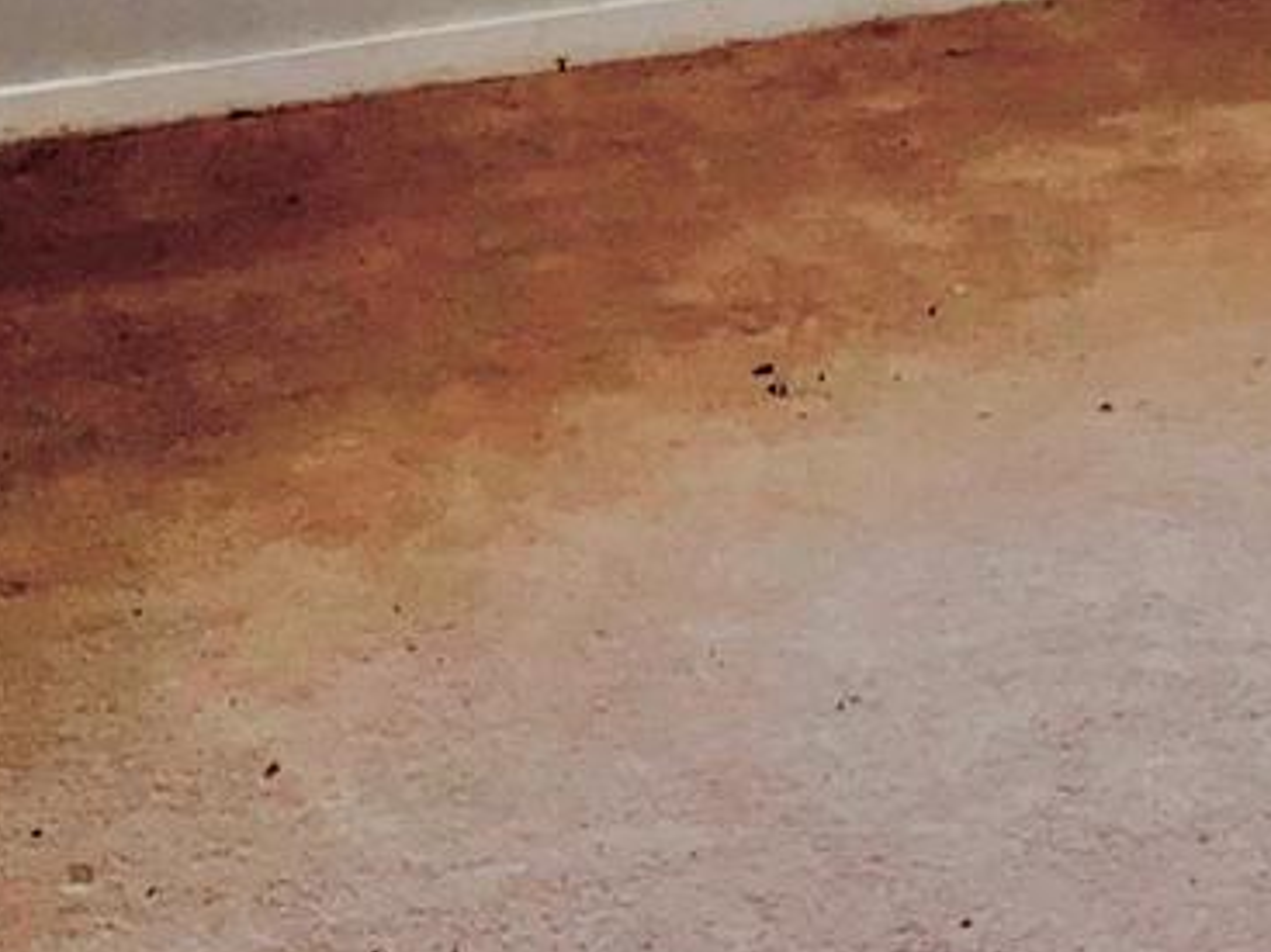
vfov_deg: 13.9
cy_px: -298
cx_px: 918
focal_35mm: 102
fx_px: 3744
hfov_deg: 19.2
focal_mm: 4.25
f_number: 1.8
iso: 50
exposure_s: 1/15
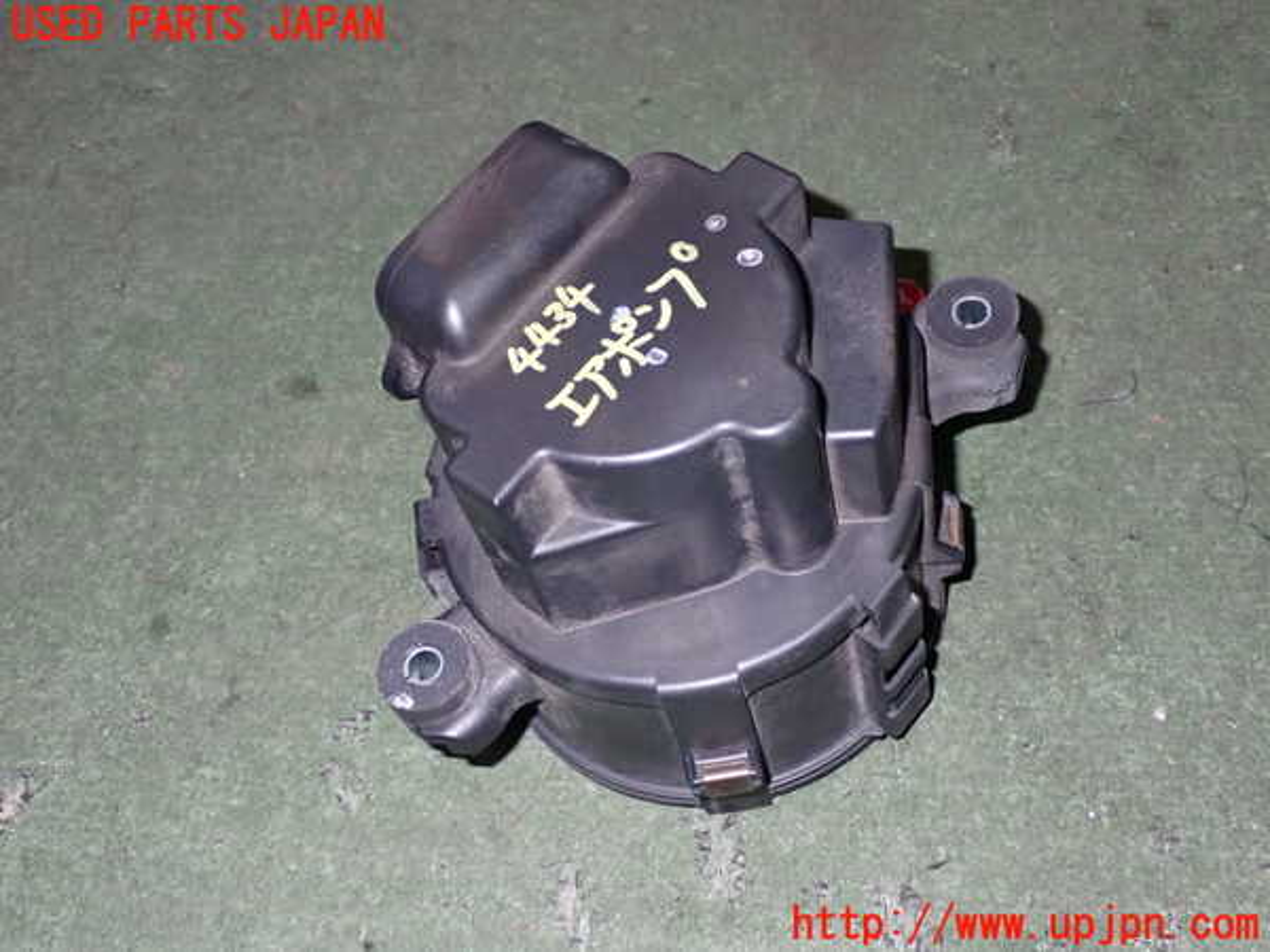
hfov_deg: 42.9
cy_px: 476
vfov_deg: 32.9
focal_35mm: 44
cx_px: 635
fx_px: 1614
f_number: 9
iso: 800
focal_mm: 7.84
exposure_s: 1/40
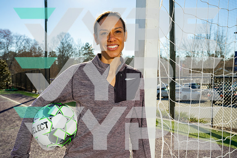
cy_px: 79
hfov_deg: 55.8
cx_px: 118
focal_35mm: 34
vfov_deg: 38.9
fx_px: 224
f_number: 8
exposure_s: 1/125
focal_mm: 34
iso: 100
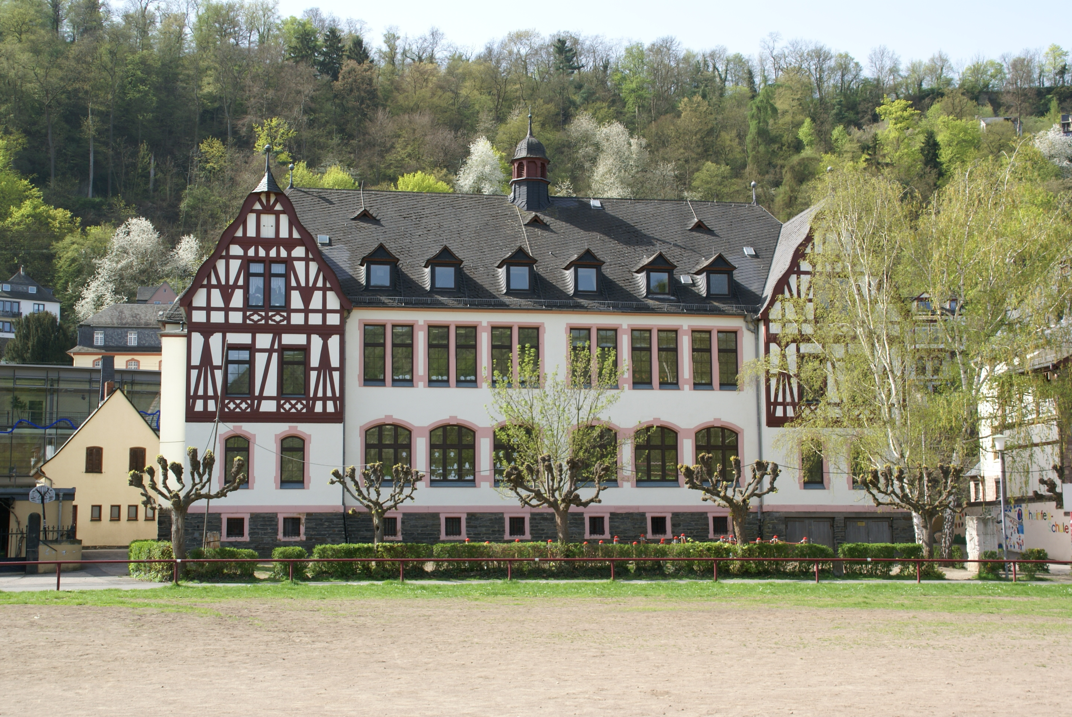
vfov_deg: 29.9
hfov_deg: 43.6
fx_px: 1341
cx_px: 536
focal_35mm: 45
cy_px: 358
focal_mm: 30
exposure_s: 1/80
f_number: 10
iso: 100
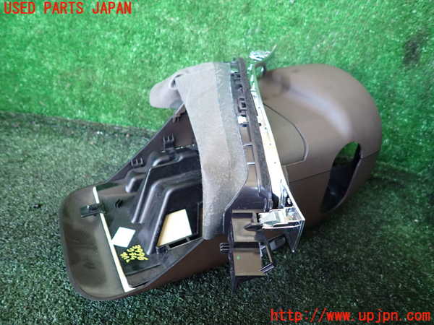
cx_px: 217
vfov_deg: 54.9
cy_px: 162
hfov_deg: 69.4
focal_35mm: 25
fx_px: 313
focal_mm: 4.5
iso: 250
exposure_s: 1/30
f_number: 2
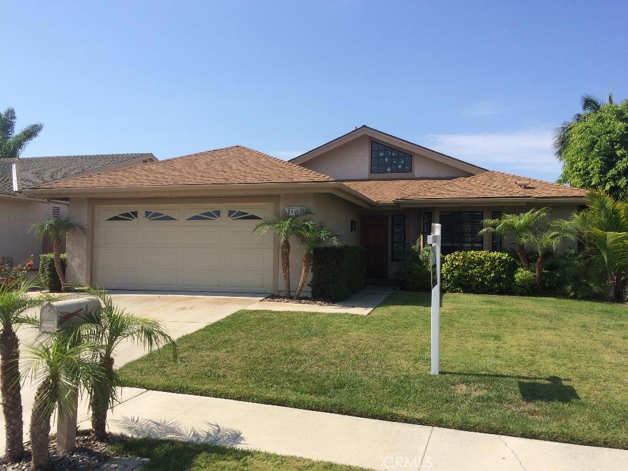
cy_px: 236
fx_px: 526
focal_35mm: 29
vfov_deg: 48.2
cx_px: 314
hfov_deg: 61.7
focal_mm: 4.15
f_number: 2.2
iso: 32
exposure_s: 1/2053
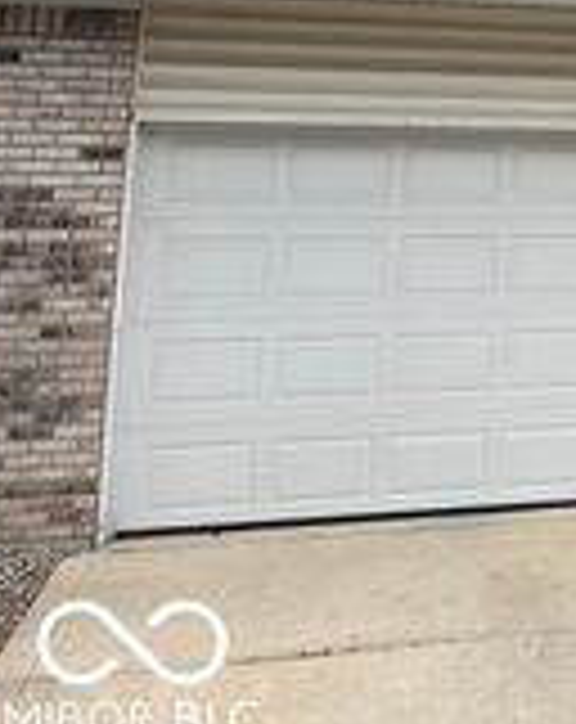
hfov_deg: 16.1
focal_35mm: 79
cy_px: -47
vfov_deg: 22.9
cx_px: 1062
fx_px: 1690
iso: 50
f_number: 1.5
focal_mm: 5.7
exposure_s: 1/1972
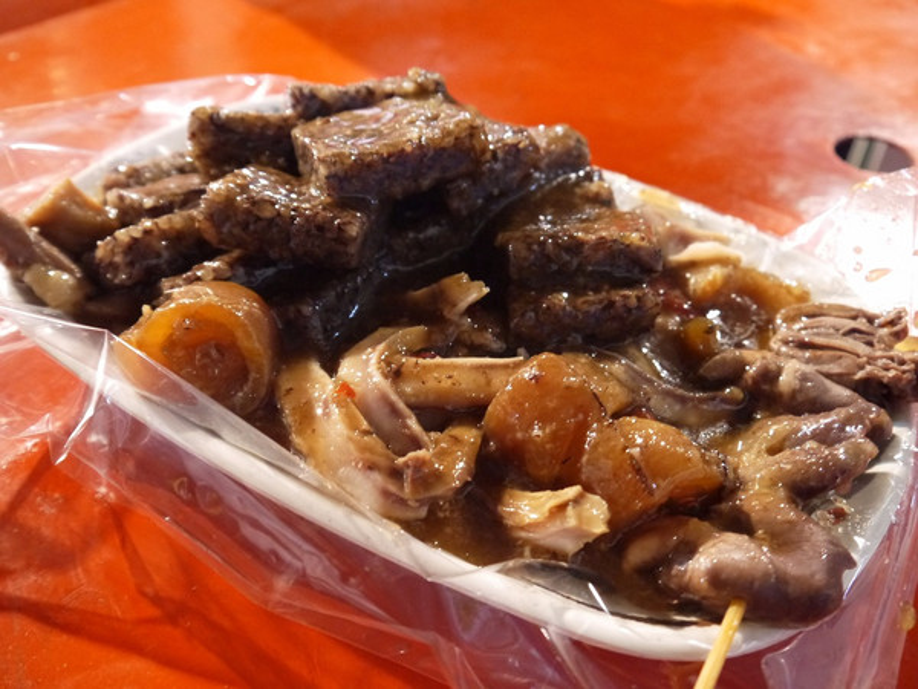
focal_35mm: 34
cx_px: 459
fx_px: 902
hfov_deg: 54.0
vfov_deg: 41.8
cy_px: 344
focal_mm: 17
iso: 1600
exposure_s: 1/15
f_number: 4
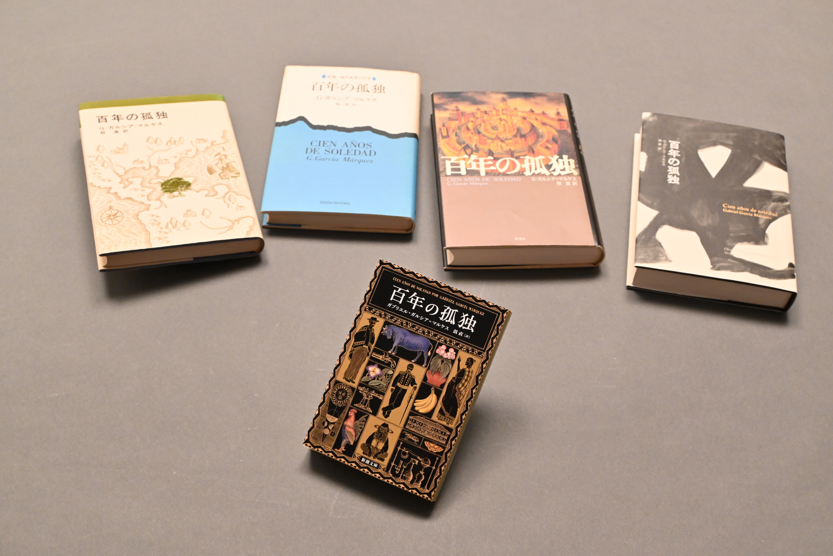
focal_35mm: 40
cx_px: 416
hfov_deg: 48.7
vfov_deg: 33.6
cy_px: 278
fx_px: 920
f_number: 5.6
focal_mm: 26.5
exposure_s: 1/160
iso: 1600
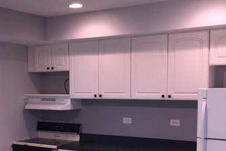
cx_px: 70
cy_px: 117
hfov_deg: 34.1
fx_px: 364
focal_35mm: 58
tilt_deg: -5.0
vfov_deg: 23.1
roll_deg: +0.6
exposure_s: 1/30
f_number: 2.2
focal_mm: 4.15
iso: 50
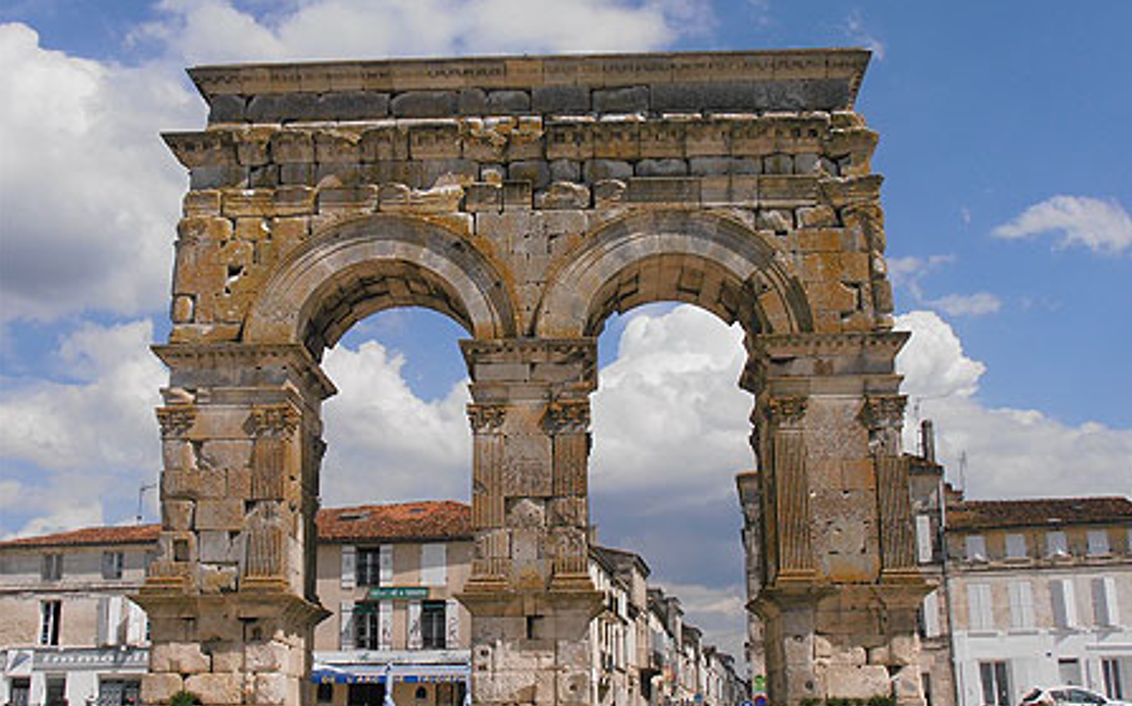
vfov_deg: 27.4
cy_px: 357
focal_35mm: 47
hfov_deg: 42.7
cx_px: 567
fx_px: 1449
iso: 80
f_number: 4.2
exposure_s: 1/2000
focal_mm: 7.87
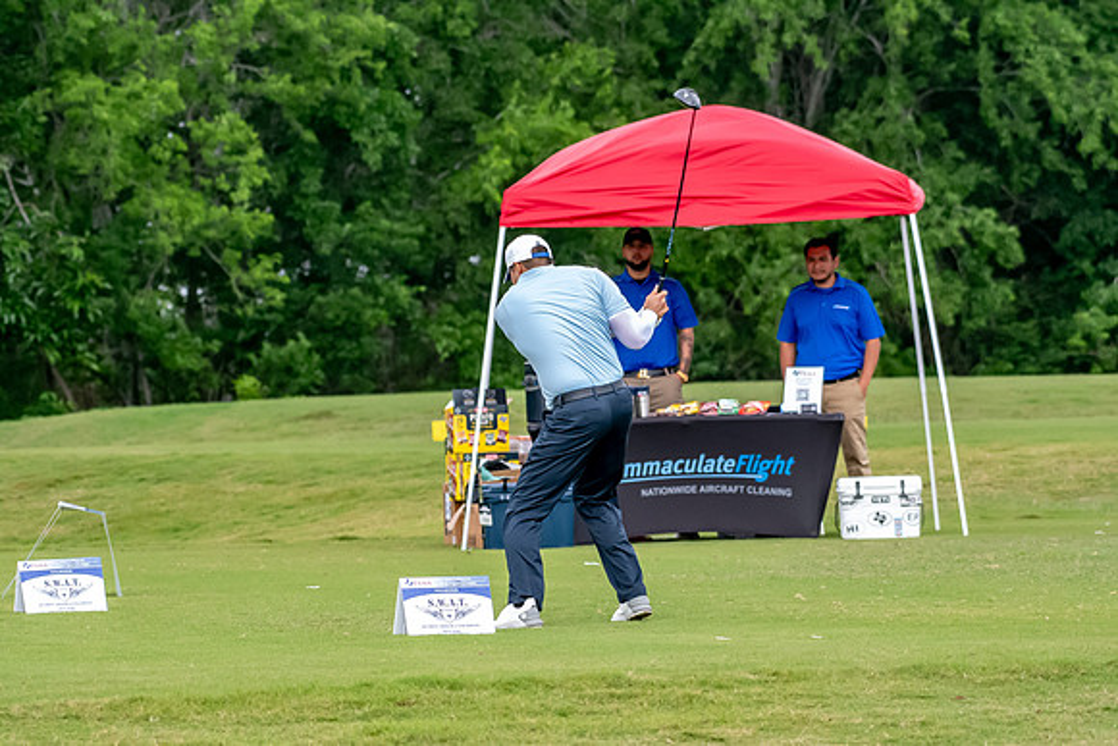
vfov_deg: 4.6
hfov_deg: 6.9
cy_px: 373
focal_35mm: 300
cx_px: 559
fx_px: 9318
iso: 2200
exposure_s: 1/2000
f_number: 5.6
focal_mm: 200
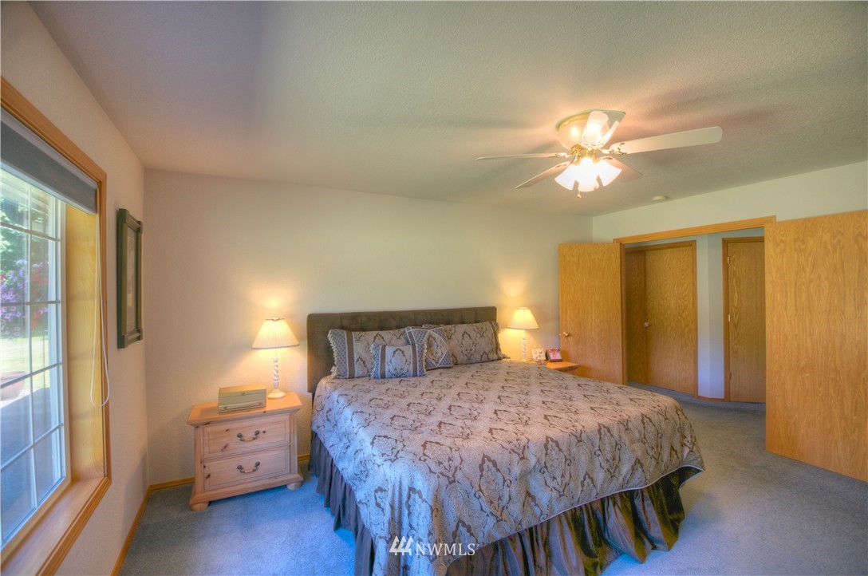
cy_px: 288
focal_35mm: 15
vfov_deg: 77.1
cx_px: 434
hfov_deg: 100.5
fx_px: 361
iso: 200
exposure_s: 1/30
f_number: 3.5
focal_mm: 10
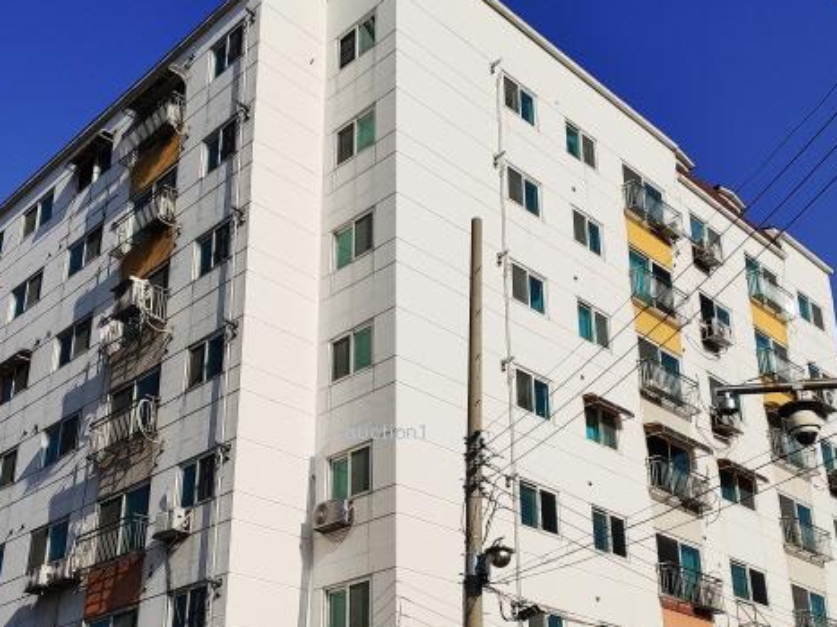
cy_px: 444
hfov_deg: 39.6
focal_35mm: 48
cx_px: 385
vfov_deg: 29.9
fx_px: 1160
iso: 96
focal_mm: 4.77
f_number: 1.75
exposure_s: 1/12578
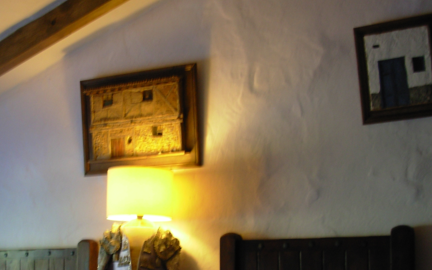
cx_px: 142
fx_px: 765
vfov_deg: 19.6
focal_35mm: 65
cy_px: 242
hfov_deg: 31.3
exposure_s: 1/5.5
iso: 50
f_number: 2.9
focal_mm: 6.3
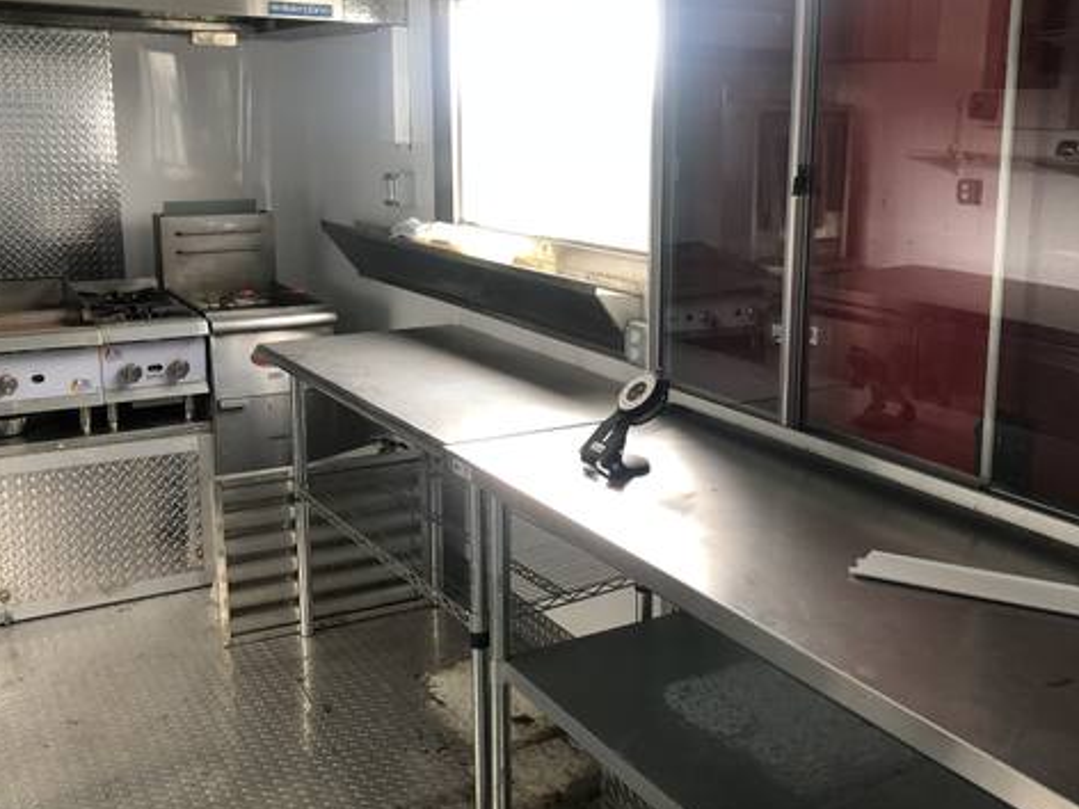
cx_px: 645
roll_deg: +1.8
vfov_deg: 37.6
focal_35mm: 38
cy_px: 345
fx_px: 1184
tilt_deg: -9.0
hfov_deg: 48.7
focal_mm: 4
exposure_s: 1/24
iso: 40
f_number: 1.8
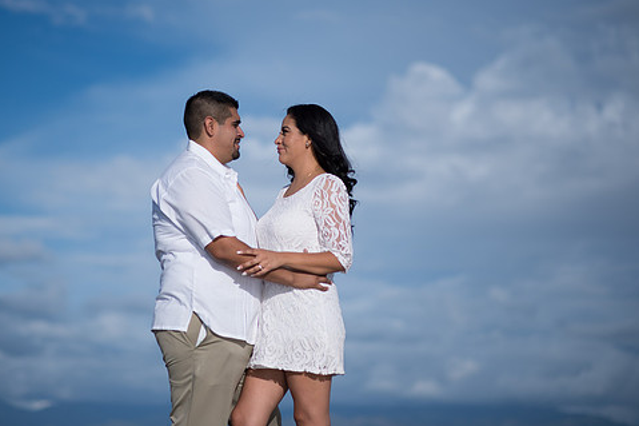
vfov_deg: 13.3
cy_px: 180
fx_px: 1828
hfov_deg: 19.8
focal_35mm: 103
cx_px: 264
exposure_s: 1/8000
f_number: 2
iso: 64
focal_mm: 85
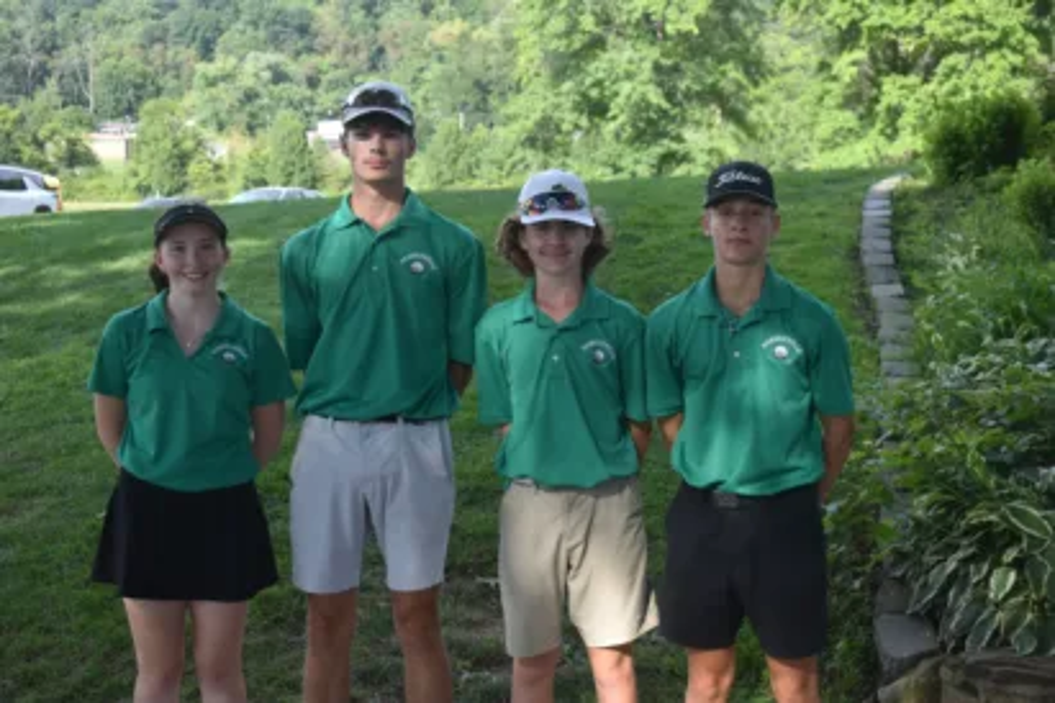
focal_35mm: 51
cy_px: 352
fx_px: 1494
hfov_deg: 38.9
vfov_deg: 26.5
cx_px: 528
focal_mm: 34
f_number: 5.6
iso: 200
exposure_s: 1/250
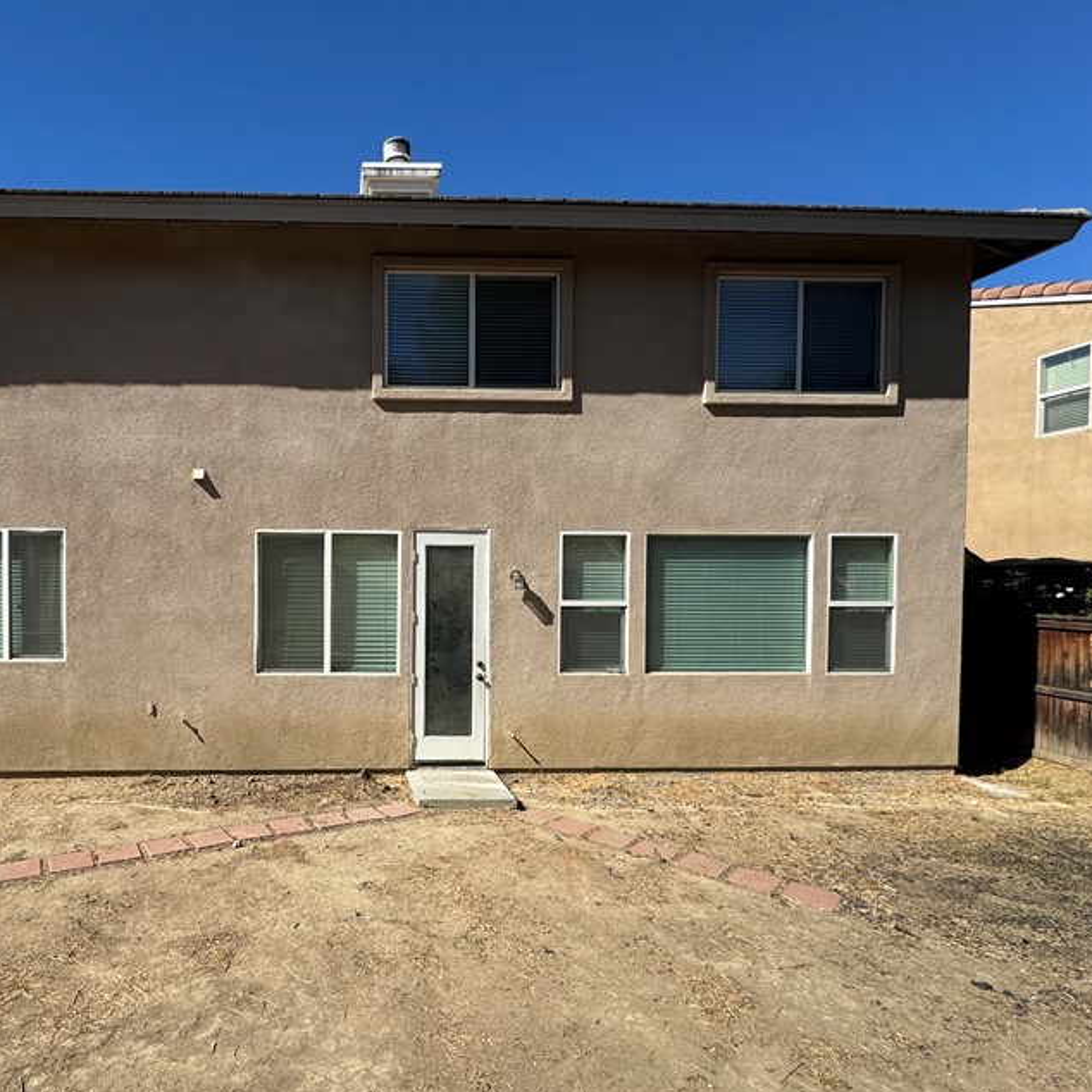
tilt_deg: -0.2
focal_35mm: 20
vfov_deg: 74.7
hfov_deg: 72.0
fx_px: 714
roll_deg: -1.0
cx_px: 343
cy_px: 591
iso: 50
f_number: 2.2
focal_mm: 2.22
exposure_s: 1/2494
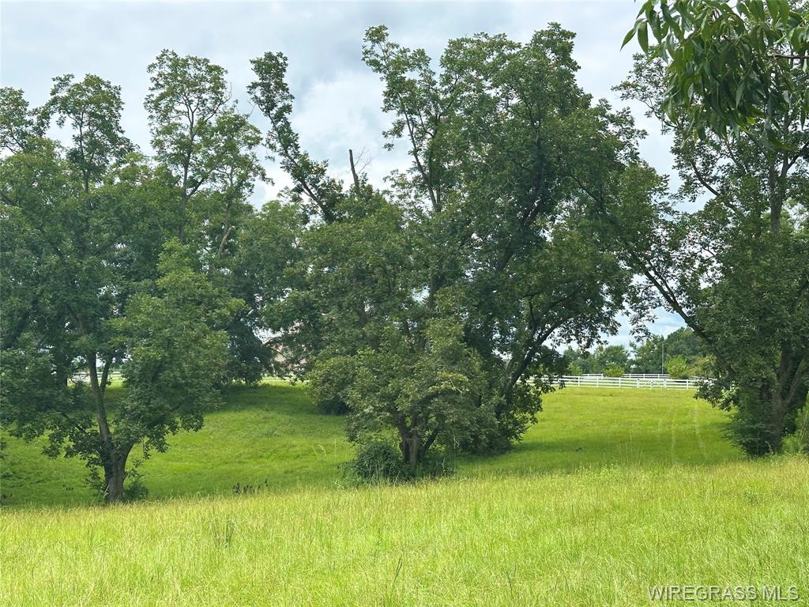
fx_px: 1122
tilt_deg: +4.2
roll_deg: -1.4
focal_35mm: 48
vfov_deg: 30.3
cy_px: 304
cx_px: 404
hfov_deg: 39.7
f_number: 1.78
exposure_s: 1/2732
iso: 64
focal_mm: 6.86
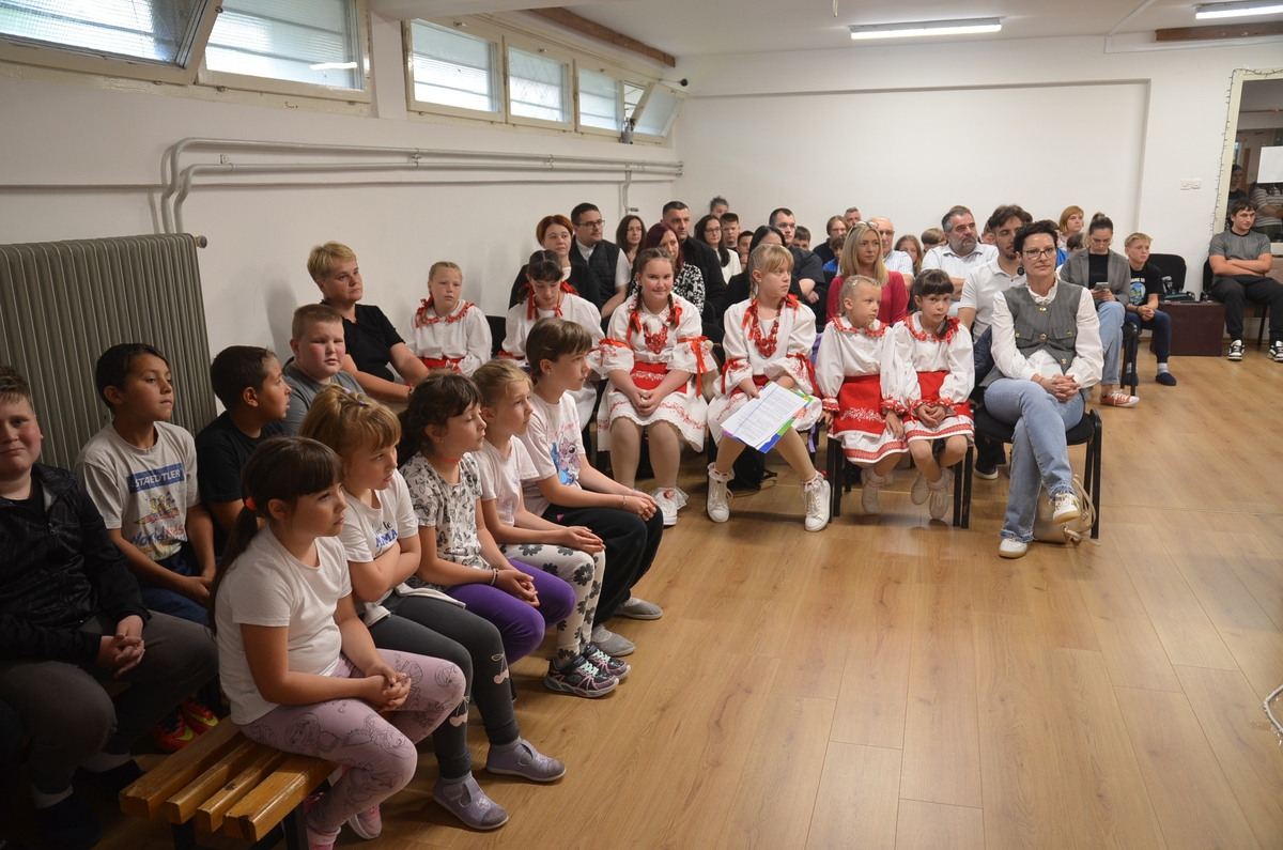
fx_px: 1067
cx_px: 642
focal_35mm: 30
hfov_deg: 62.0
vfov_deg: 43.4
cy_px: 425
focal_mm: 20
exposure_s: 1/60
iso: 450
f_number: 4
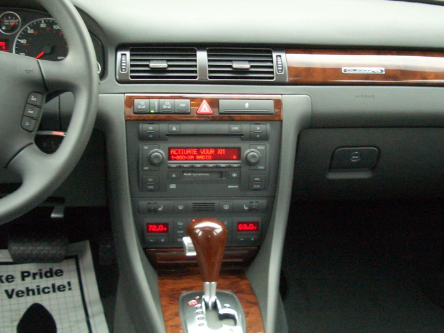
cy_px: 132
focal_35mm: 54
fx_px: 693
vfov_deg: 27.0
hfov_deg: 35.5
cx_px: 211
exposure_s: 1/50
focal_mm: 5.8
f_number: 2.6
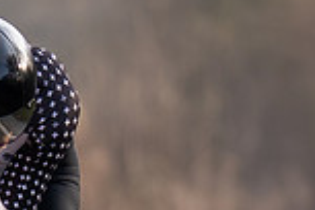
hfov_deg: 1.2
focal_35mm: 1666
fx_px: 14576
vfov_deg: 0.8
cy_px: 195
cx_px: 19
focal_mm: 200
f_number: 4
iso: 200
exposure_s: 1/800
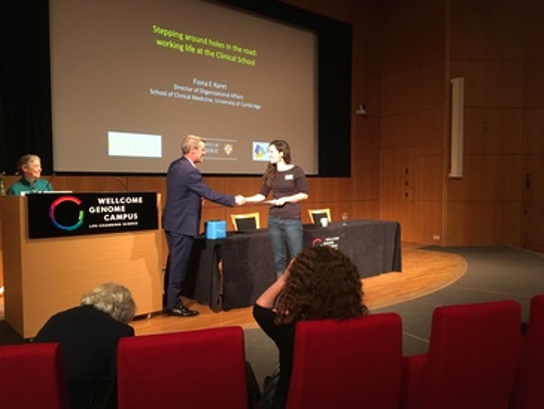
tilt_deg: -3.9
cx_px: 272
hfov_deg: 61.6
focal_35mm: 29
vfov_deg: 48.3
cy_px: 204
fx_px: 456
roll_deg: -0.3
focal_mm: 4.15
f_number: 2.2
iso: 200
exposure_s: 1/25
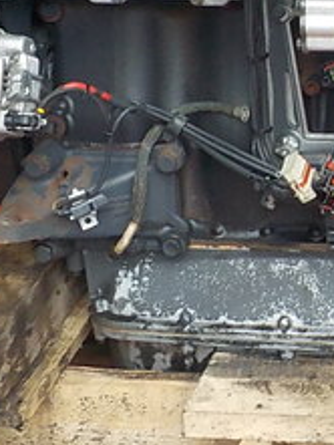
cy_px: 26
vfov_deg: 21.9
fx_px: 1118
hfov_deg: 16.0
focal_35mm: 87
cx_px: 453
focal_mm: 4.1
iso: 250
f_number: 3.3
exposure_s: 1/30
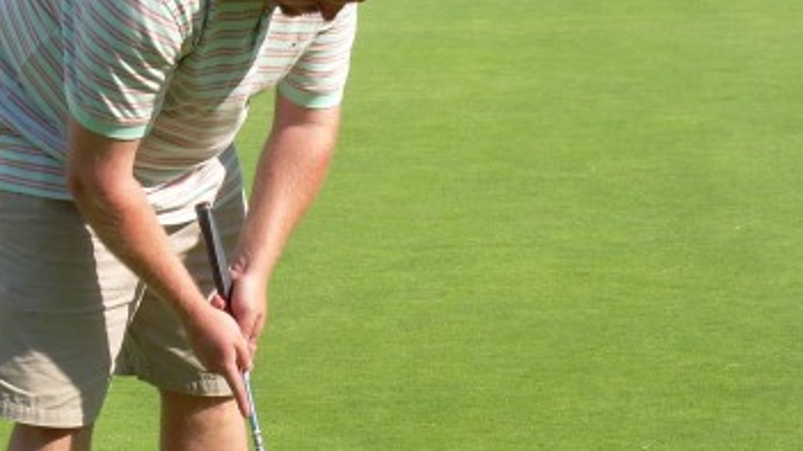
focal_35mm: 153
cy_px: 288
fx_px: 3256
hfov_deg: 14.0
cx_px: 297
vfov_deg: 7.9
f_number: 6.5
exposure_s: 1/162
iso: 50
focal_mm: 13.2
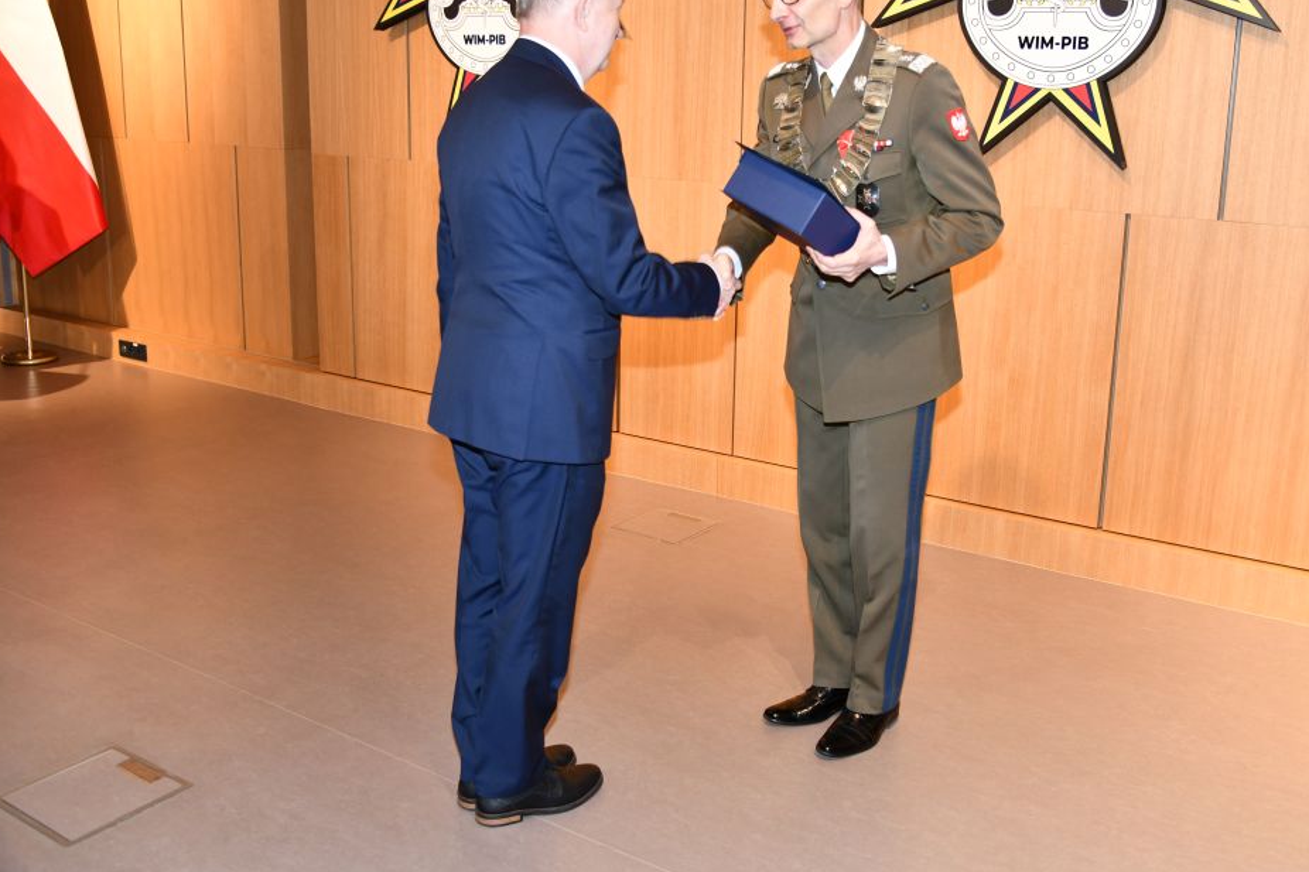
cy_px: 367
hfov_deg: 54.4
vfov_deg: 37.7
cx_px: 718
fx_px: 1272
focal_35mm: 35
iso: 720
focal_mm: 30
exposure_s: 1/60
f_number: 4.5
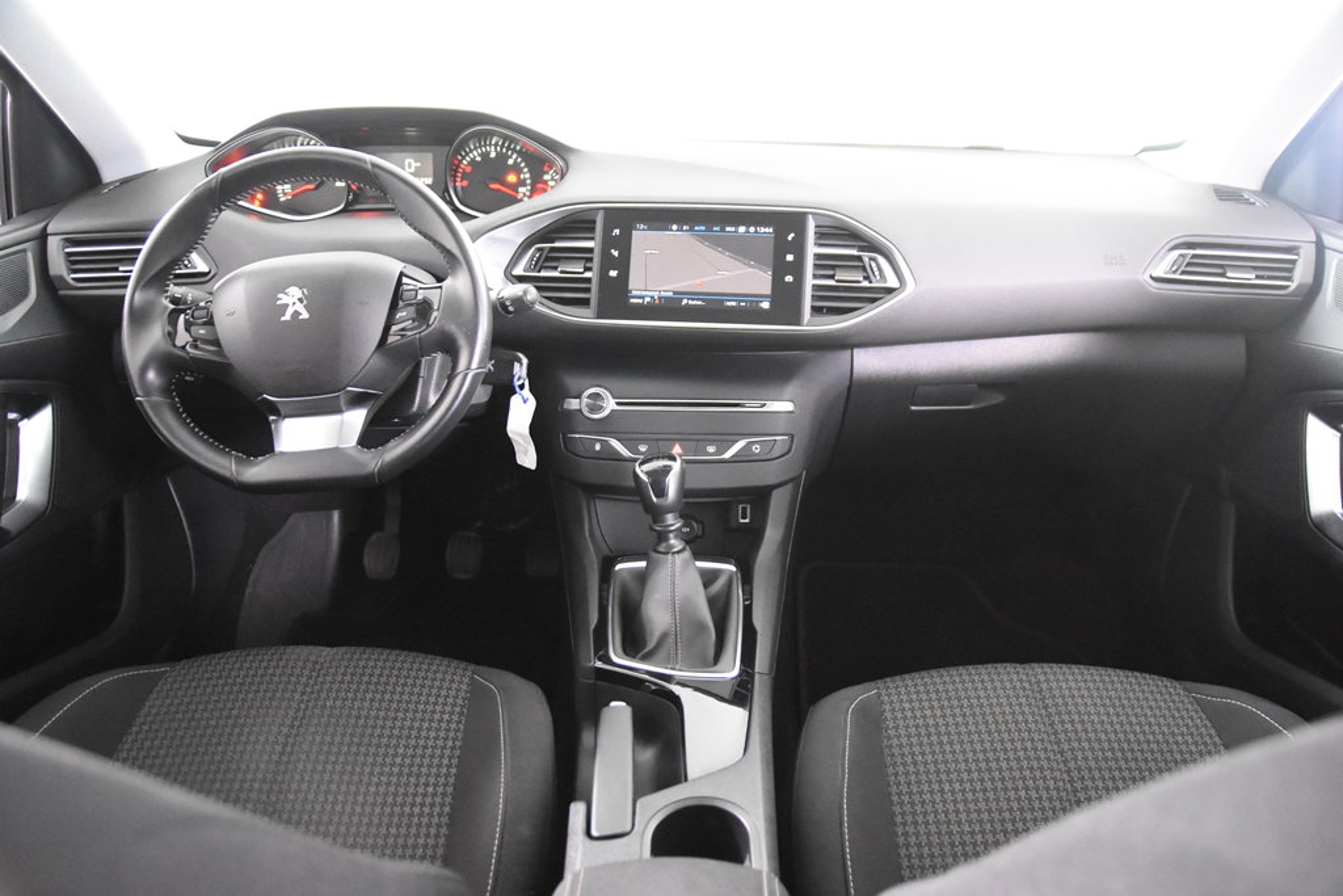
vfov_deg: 43.6
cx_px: 672
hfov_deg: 61.9
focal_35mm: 30
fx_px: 1119
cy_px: 448
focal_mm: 20
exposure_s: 1/30
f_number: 2.8
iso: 8000
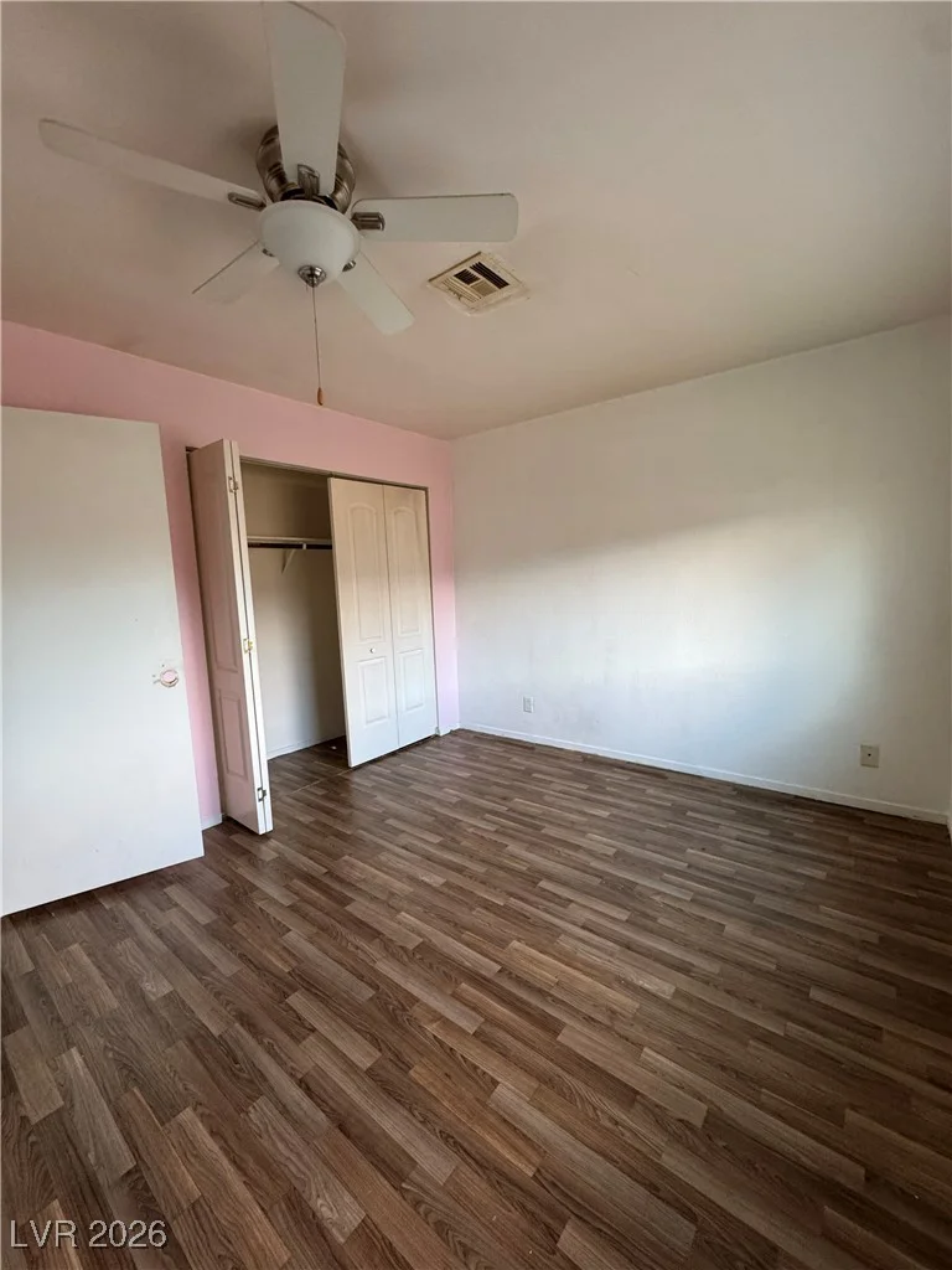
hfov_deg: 85.7
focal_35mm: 14
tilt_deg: -6.4
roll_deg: +2.1
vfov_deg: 102.1
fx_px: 513
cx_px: 476
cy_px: 635
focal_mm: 2.22
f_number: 2.2
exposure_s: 1/80
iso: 320
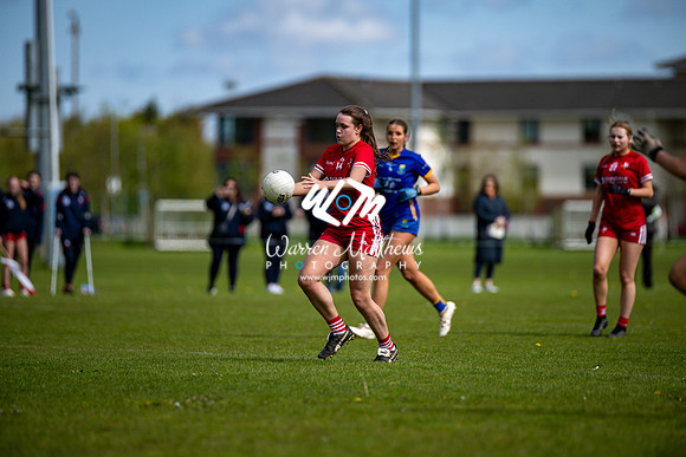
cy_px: 228
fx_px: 5718
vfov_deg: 4.6
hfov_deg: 6.9
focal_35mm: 300
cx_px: 343
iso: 200
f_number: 2.8
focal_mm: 300
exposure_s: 1/6400
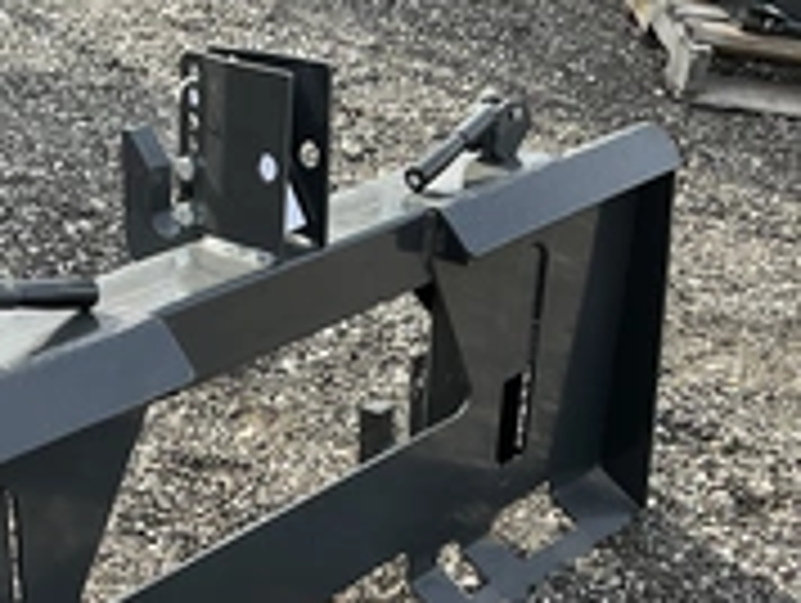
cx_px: 180
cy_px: 540
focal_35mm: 65
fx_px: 1506
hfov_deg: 29.2
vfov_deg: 22.1
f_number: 1.8
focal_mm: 3
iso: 25
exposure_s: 1/287
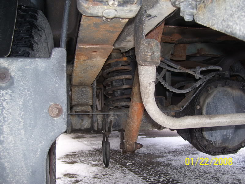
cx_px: 122
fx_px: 262
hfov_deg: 50.1
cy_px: 92
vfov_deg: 38.7
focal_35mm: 37
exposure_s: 1/60
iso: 80
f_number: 2.7
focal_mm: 6
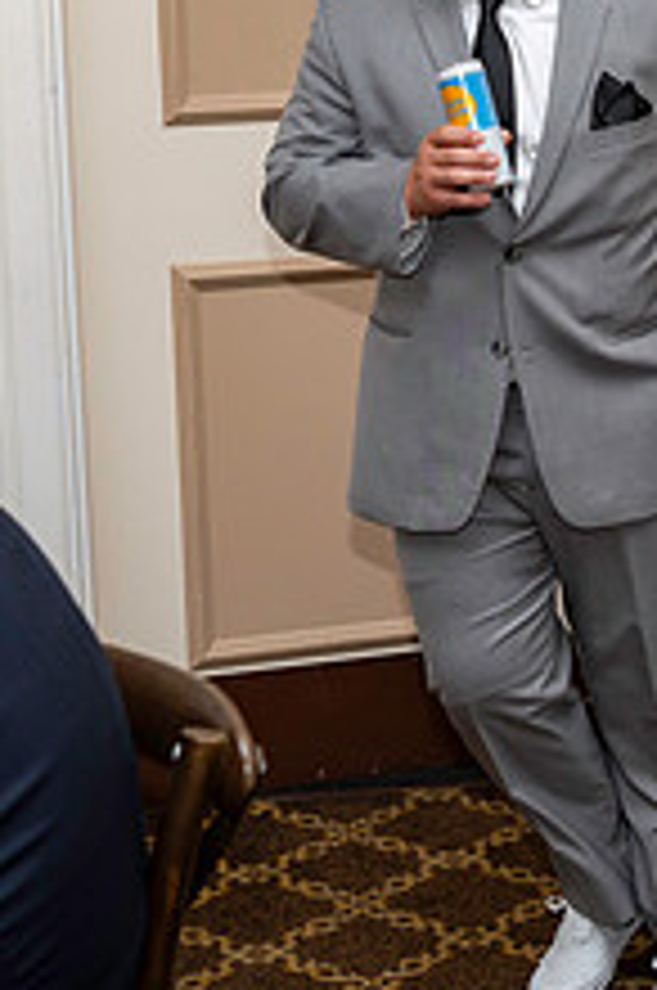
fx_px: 2609
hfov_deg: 14.2
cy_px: 130
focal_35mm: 95
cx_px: 608
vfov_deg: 21.1
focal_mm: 36
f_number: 4
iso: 800
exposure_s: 1/160
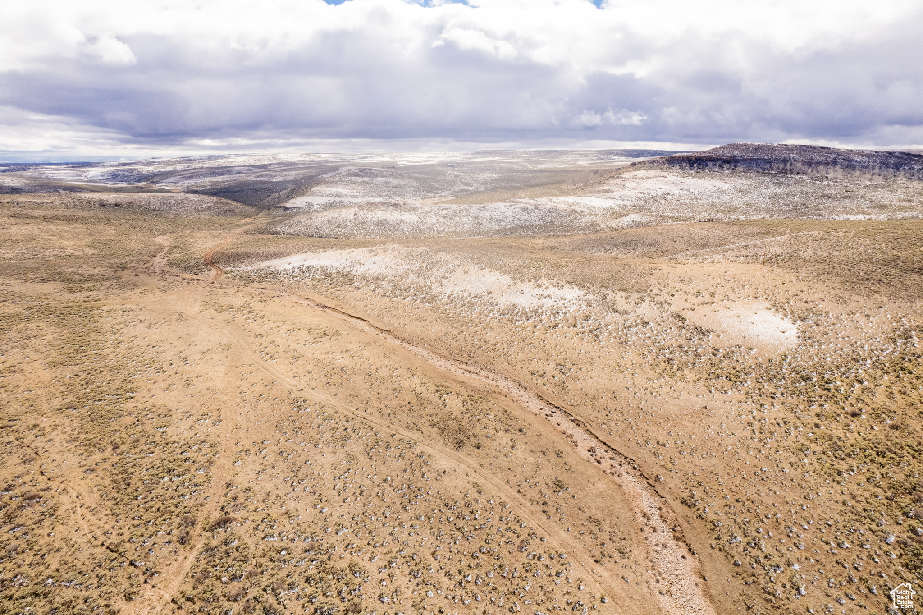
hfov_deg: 78.6
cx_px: 462
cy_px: 308
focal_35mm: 22
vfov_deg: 57.2
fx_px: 564
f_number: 2.8
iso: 200
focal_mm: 8.38
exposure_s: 1/3000
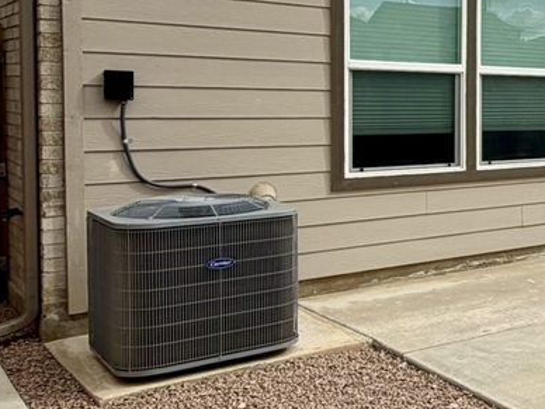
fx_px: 819
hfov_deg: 28.8
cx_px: 736
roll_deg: -0.5
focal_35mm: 52
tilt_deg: -2.3
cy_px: 131
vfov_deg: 27.8
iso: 20
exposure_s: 1/1339
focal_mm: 2.22
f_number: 2.2
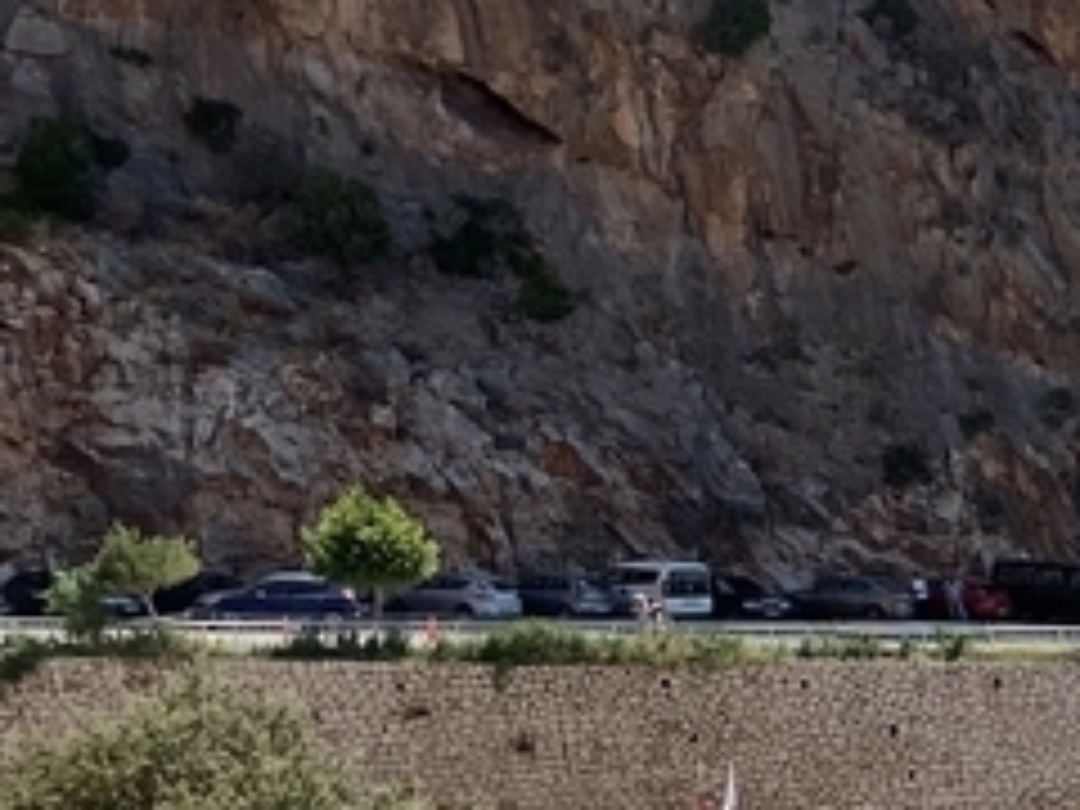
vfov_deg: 11.1
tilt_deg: -8.5
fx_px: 4056
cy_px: 1094
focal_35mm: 130
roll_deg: -0.1
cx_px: 2362
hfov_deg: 12.7
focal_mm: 4.25
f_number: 1.8
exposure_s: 1/2611
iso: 25
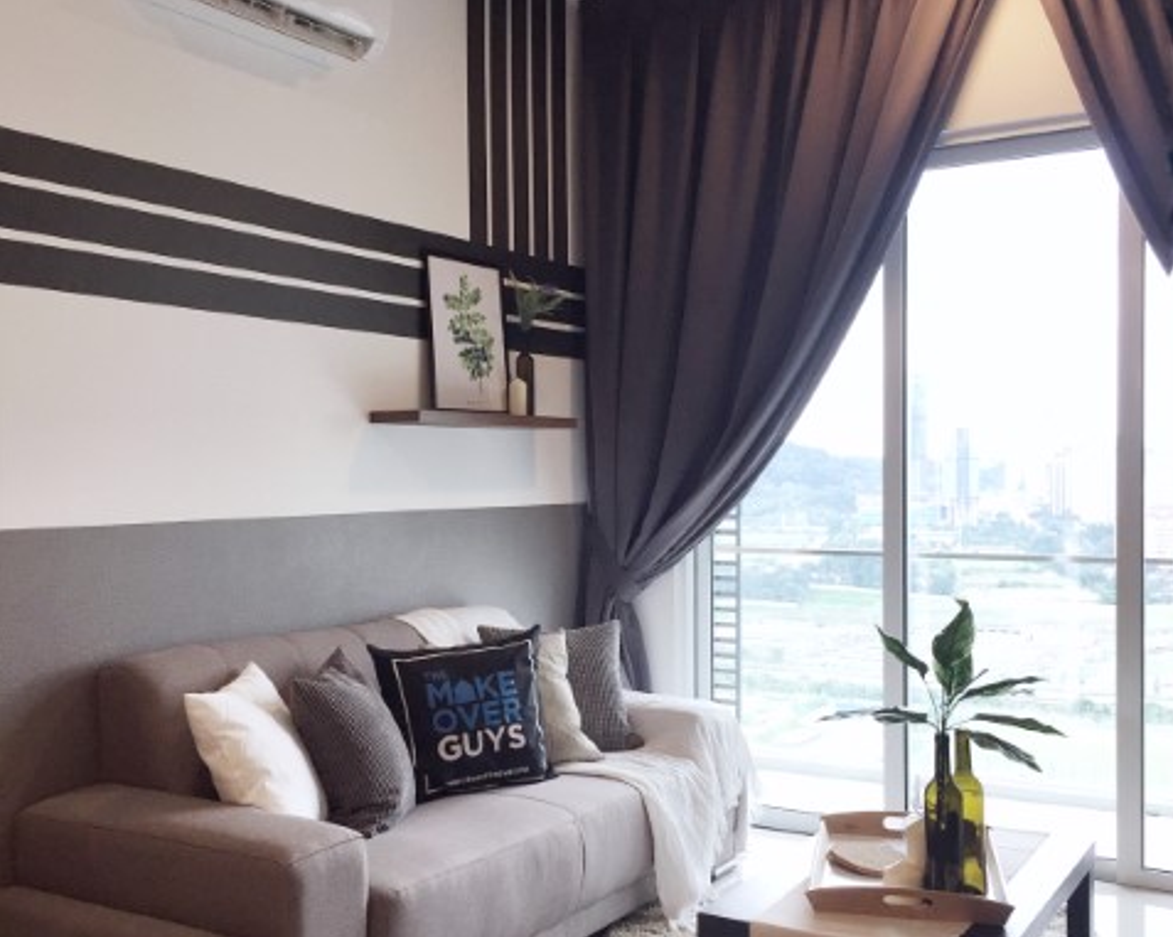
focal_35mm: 38
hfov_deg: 48.0
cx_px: 585
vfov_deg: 39.1
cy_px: 507
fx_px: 1318
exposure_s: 1/100
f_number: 2.2
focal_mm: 4.15
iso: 50
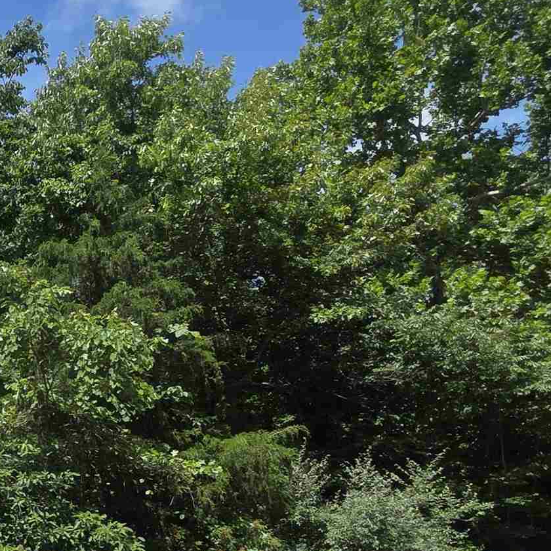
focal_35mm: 42
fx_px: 756
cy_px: 403
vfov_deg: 39.1
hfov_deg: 31.2
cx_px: -162
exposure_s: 1/1761
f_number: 1.9
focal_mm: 2.2
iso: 40
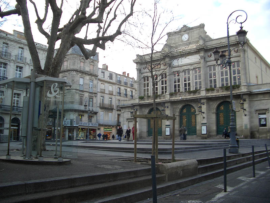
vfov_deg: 40.7
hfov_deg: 52.6
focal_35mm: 35
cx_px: 135
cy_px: 102
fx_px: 273
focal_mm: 5.8
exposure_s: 1/125
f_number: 2.6
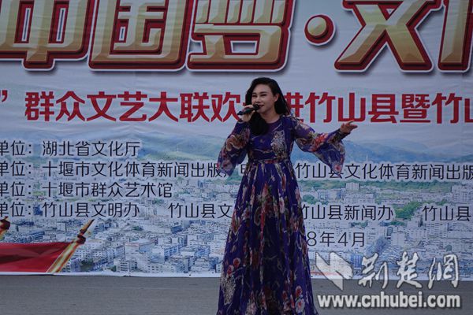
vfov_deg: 6.9
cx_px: 236
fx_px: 2628
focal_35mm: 200
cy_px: 158
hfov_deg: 10.3
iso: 125
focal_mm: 73.3
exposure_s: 1/200
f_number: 2.8
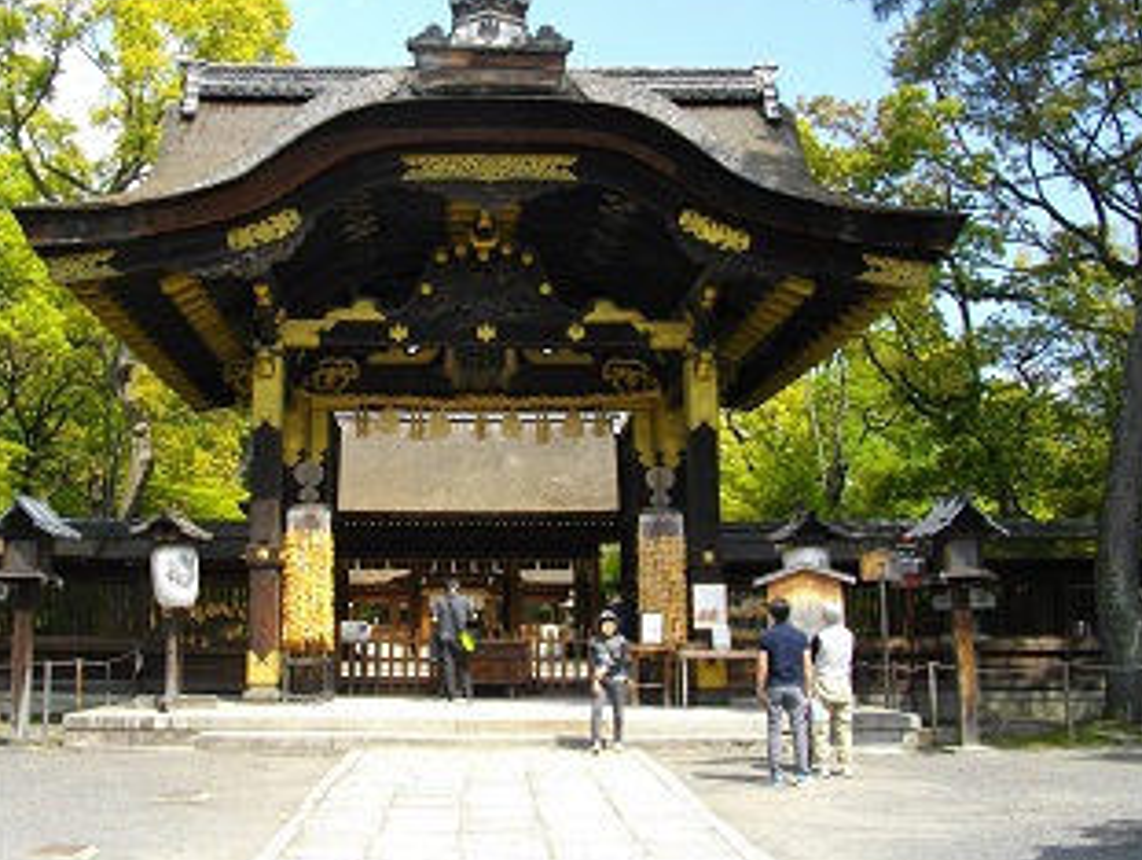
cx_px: 461
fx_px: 1321
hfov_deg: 46.5
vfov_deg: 35.9
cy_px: 338
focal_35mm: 40
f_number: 5.5
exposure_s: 1/160
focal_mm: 5.7
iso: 100
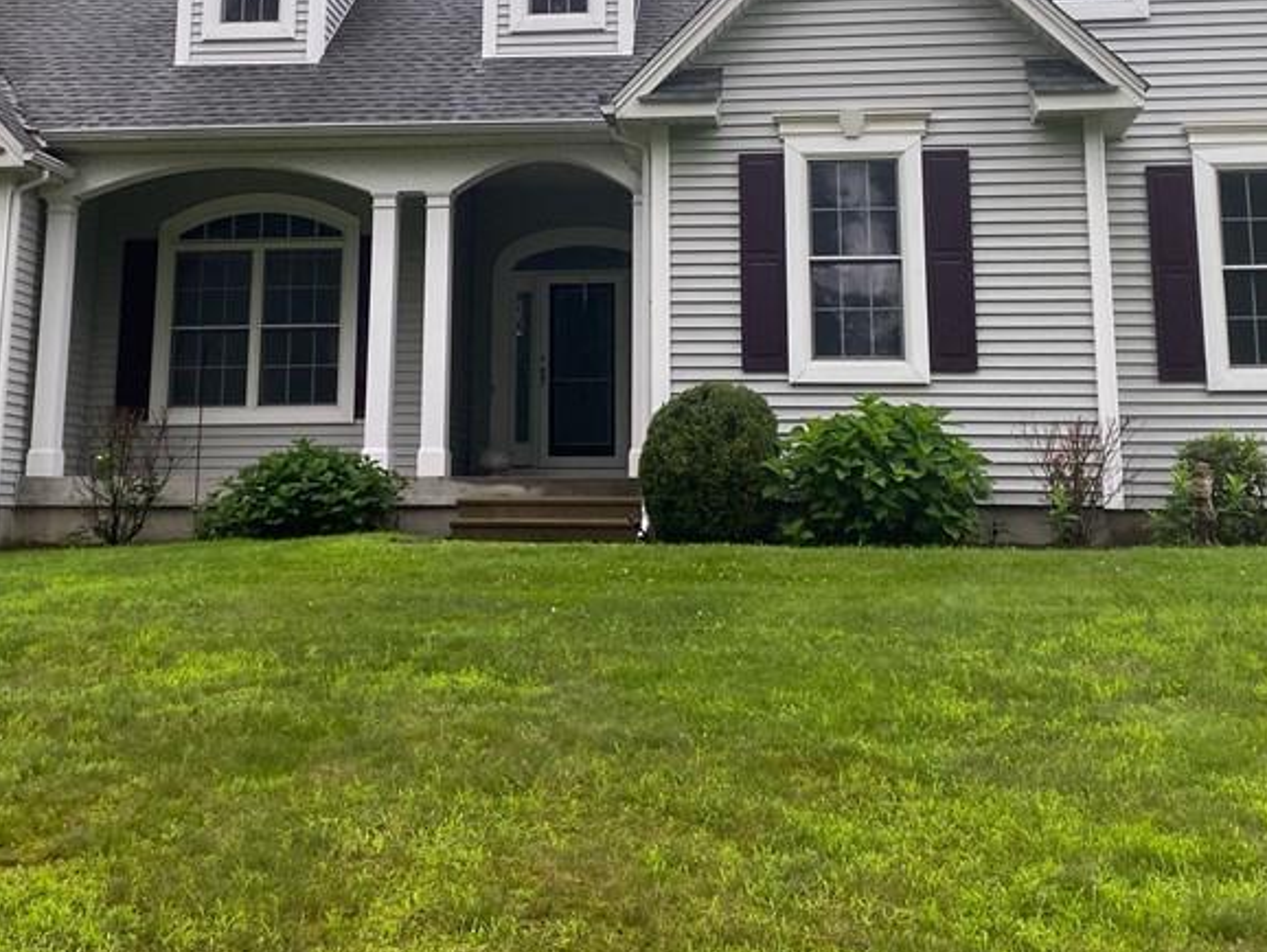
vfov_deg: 30.6
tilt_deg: +12.6
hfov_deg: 41.2
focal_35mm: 46
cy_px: 159
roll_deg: +1.2
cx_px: 589
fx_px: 1684
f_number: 1.8
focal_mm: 4.25
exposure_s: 1/122
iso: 80
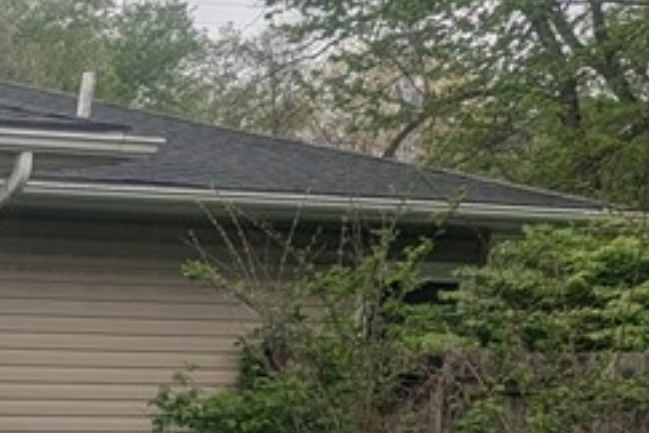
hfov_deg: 15.7
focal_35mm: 105
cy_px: 553
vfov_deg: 12.6
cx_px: -616
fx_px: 1893
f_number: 1.68
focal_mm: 6.9
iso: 22
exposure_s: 1/455
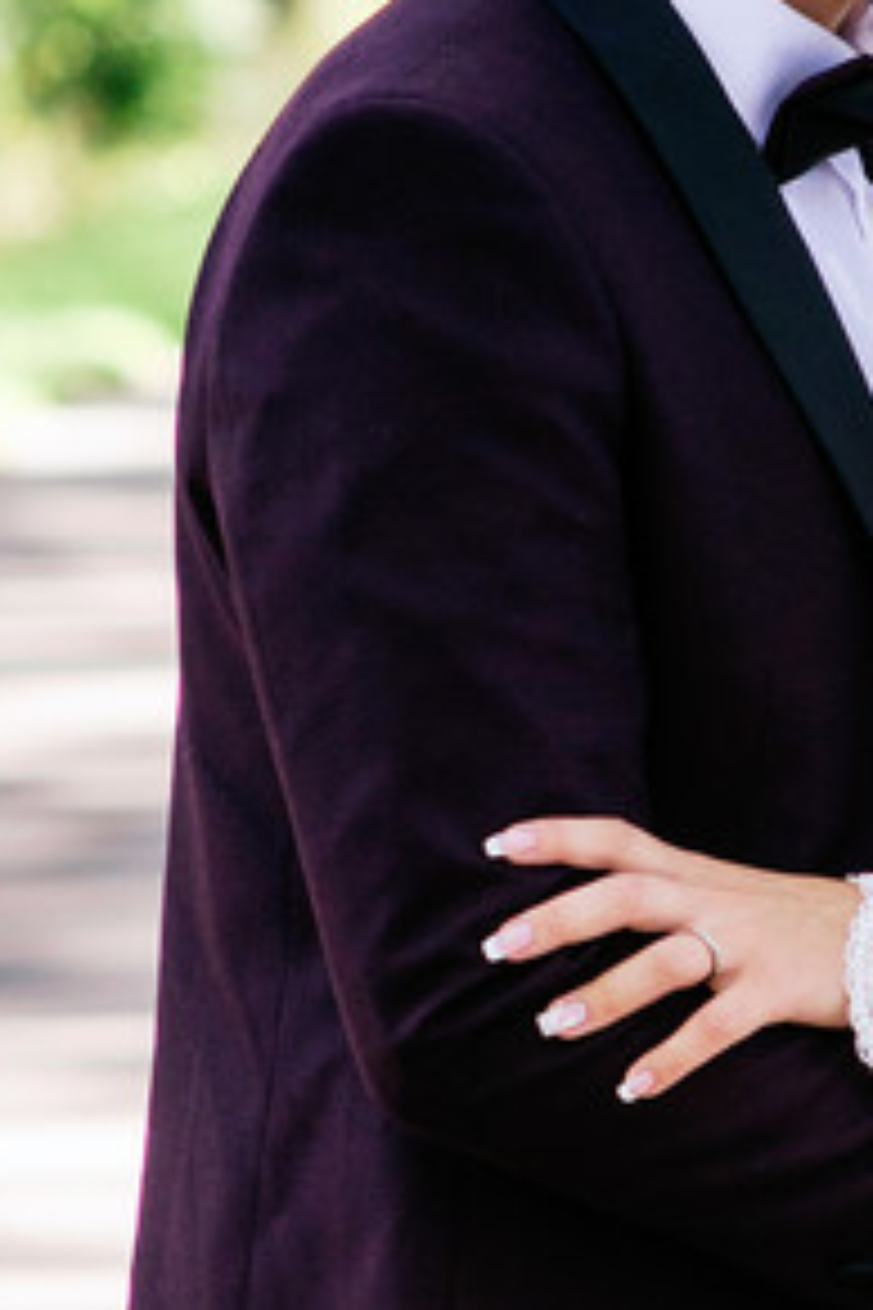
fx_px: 14131
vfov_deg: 5.3
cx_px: 796
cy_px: 590
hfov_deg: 3.5
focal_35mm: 389
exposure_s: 1/320
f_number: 3.5
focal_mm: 85
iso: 200
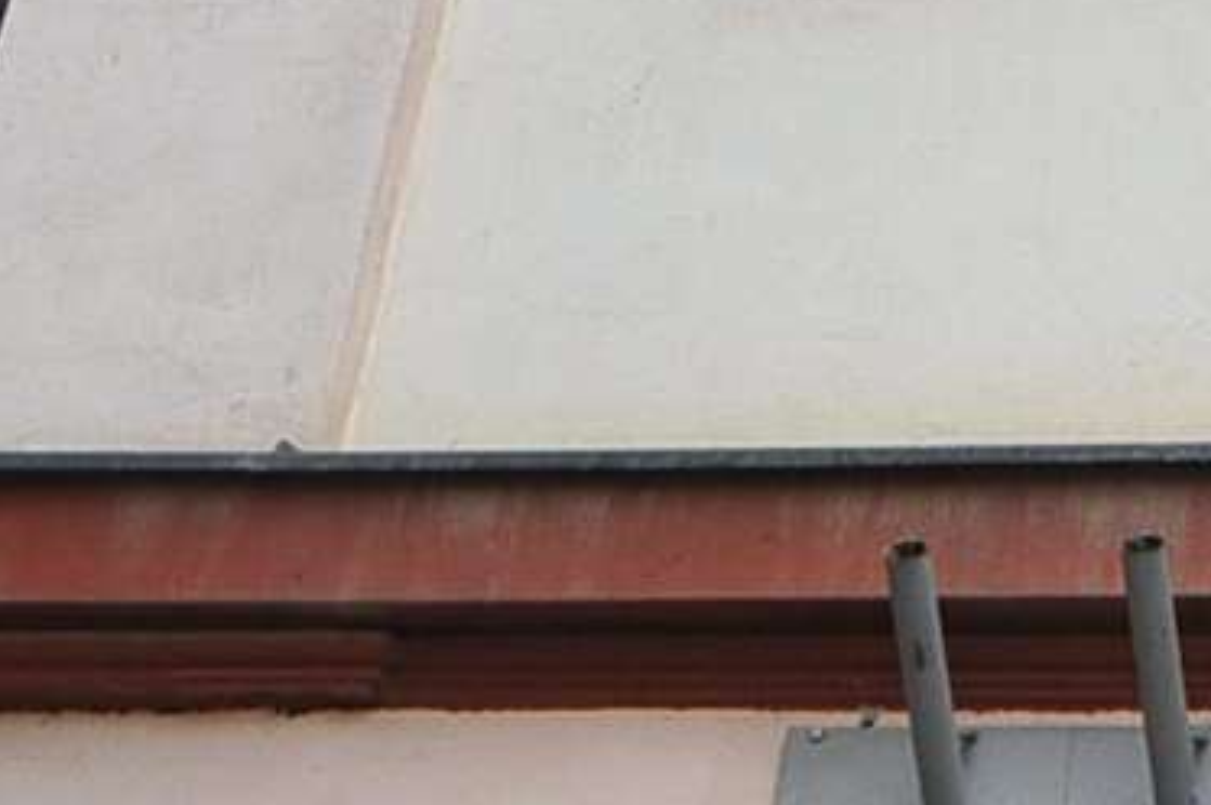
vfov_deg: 8.3
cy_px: -932
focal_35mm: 155
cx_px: 2743
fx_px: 5209
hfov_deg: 11.4
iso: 320
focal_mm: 18
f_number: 5.6
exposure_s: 1/400
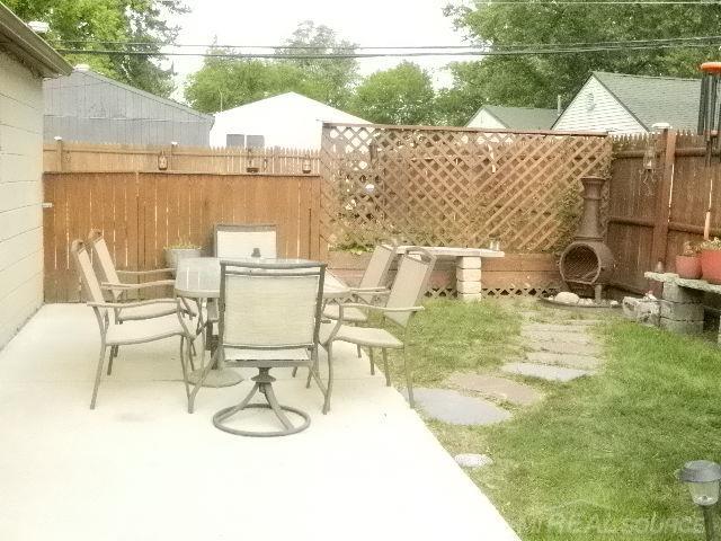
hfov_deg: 49.0
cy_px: 270
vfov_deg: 37.7
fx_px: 791
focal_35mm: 38
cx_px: 360
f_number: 8
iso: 3200
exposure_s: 1/2000
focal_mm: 6.9
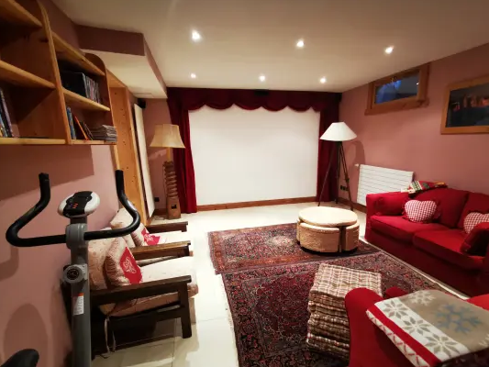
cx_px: 258
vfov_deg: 71.4
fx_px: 254
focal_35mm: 18
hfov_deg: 87.7
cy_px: 202
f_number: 2.2
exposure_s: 1/25
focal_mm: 2.35
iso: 500
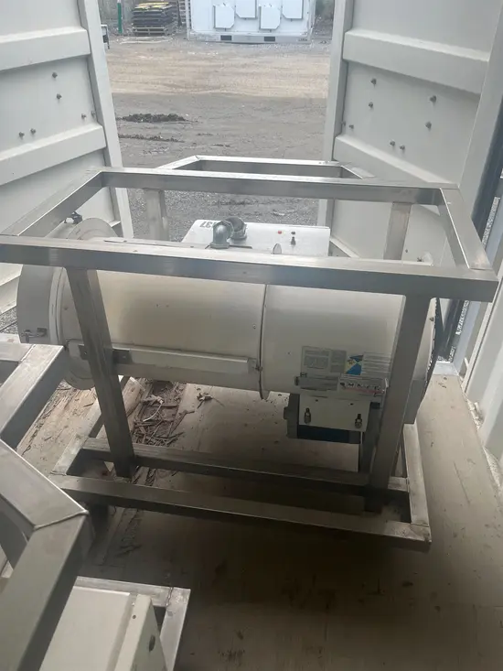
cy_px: 336
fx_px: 504
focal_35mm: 26
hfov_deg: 53.1
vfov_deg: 67.3
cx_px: 252
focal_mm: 5.1
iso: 50
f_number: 1.6
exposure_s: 1/504
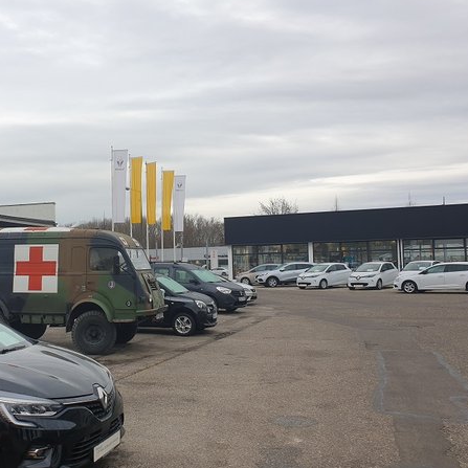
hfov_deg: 44.8
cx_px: 130
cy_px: 247
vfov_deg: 46.0
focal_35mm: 36
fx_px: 551
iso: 50
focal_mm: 4.3
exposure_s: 1/262
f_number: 2.4
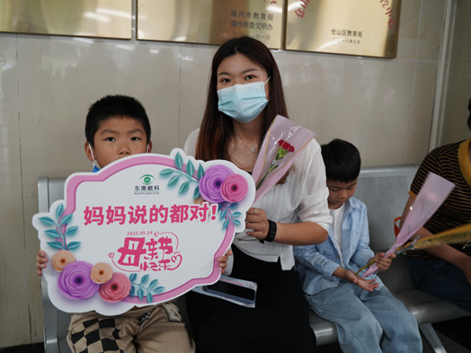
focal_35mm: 33
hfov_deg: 55.2
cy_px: 178
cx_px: 203
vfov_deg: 42.9
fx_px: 449
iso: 500
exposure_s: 1/30
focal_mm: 30
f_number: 2.8
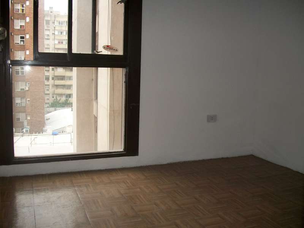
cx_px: 152
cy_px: 114
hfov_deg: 56.8
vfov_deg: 44.2
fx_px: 281
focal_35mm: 32
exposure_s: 1/100
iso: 80
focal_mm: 5.7
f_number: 2.9
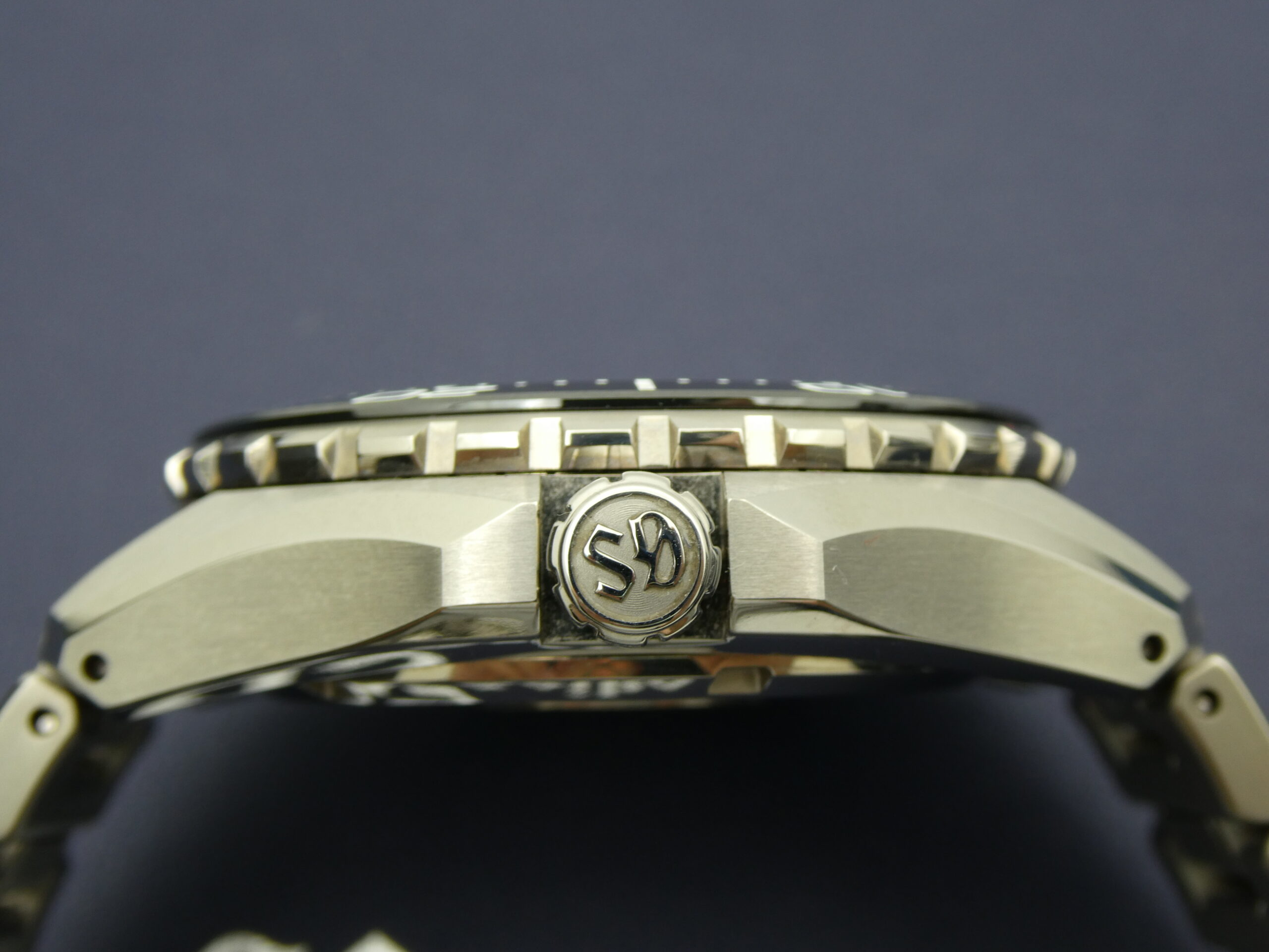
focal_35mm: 65
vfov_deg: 22.6
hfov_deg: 29.8
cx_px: 634
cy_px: 476
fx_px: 2383
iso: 125
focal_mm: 11.7
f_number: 4.4
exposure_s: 1/80
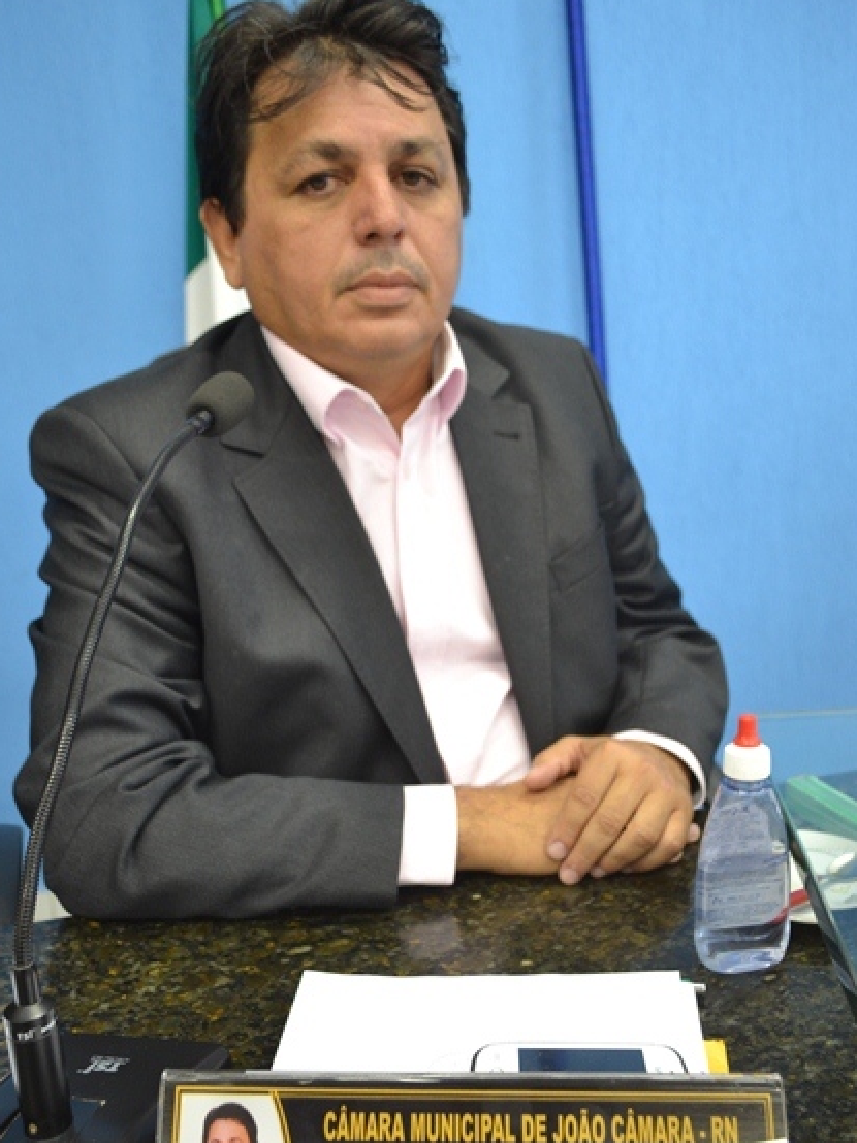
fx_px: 991
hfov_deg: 46.8
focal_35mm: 30
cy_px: 635
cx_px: 426
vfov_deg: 59.8
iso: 400
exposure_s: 1/15
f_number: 4
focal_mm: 18
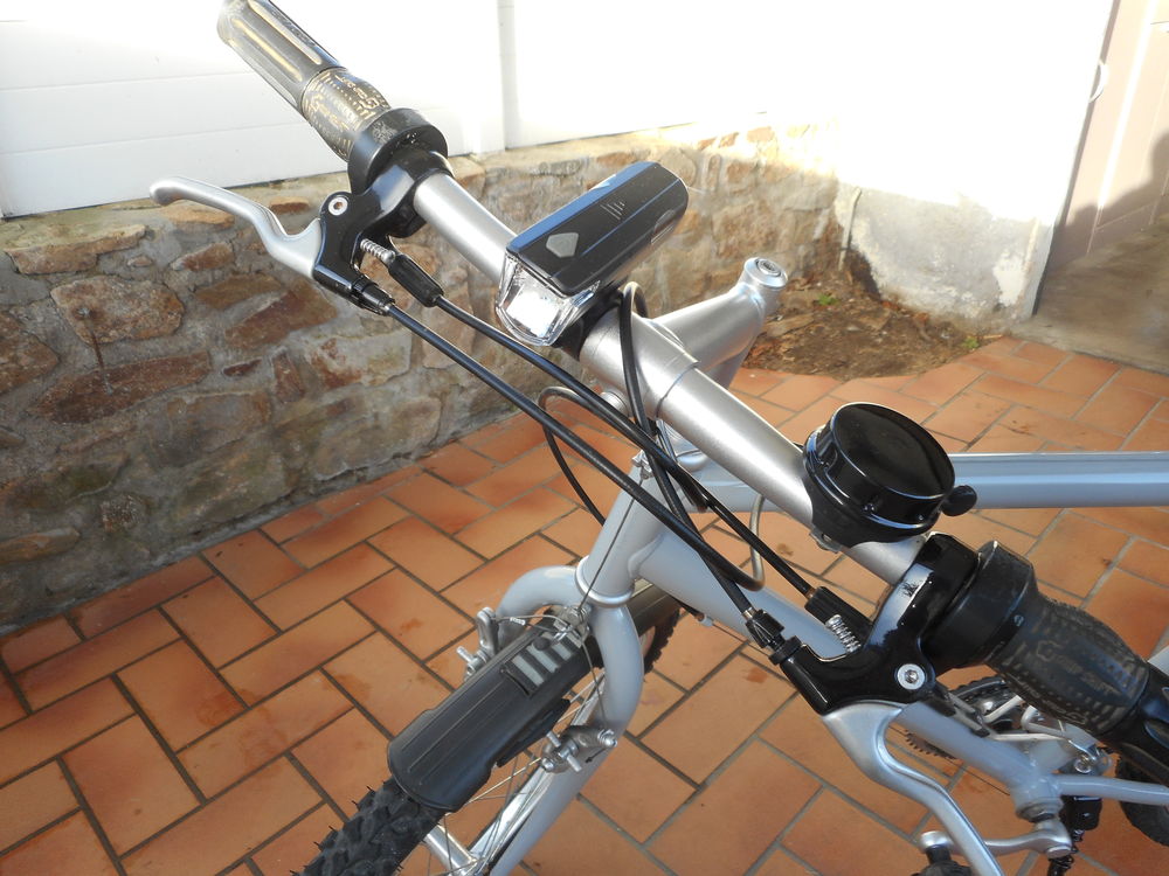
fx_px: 844
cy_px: 438
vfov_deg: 54.9
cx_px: 584
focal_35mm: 25
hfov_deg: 69.4
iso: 80
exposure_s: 1/50
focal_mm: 4.5
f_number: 3.7
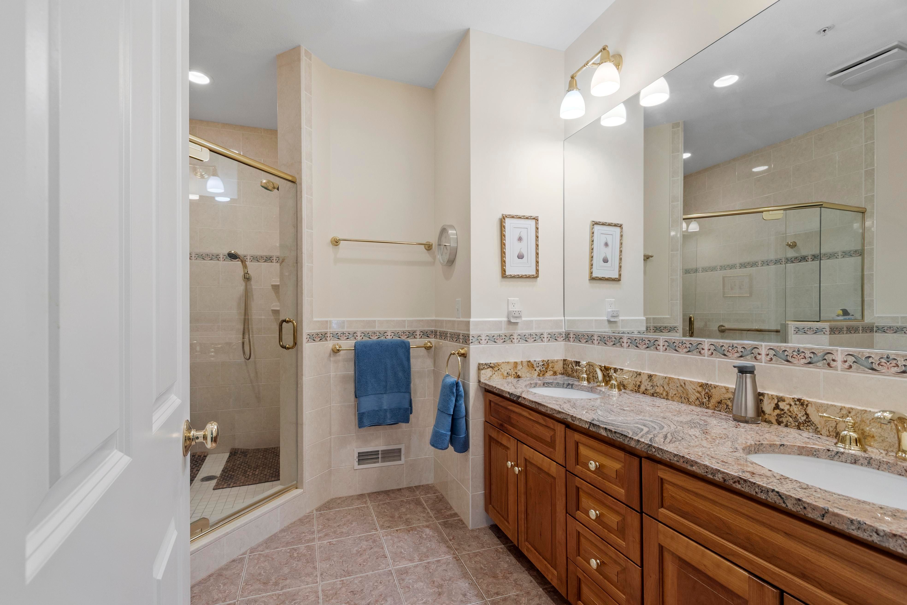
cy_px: 302
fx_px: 378
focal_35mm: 15
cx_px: 454
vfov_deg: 77.3
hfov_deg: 100.4
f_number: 8
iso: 320
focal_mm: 10
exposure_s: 1/2.5
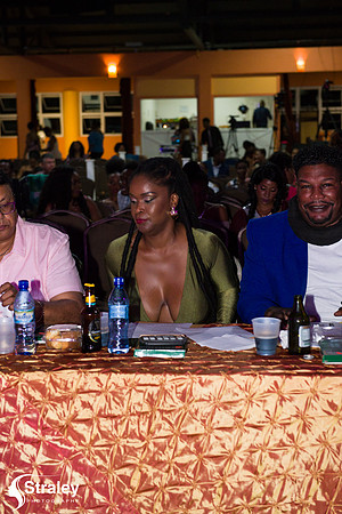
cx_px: 171
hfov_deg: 21.9
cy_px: 257
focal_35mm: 62
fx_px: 883
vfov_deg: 32.4
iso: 4000
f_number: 5
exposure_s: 1/160
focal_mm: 62
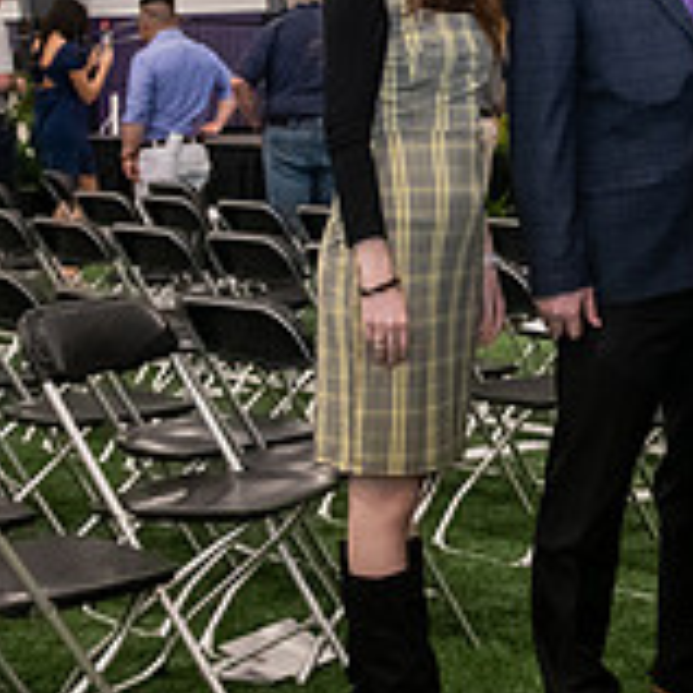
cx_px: 863
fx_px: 2242
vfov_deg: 17.4
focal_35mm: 99
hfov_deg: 16.7
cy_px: 120
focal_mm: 32
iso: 3200
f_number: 5
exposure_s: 1/160
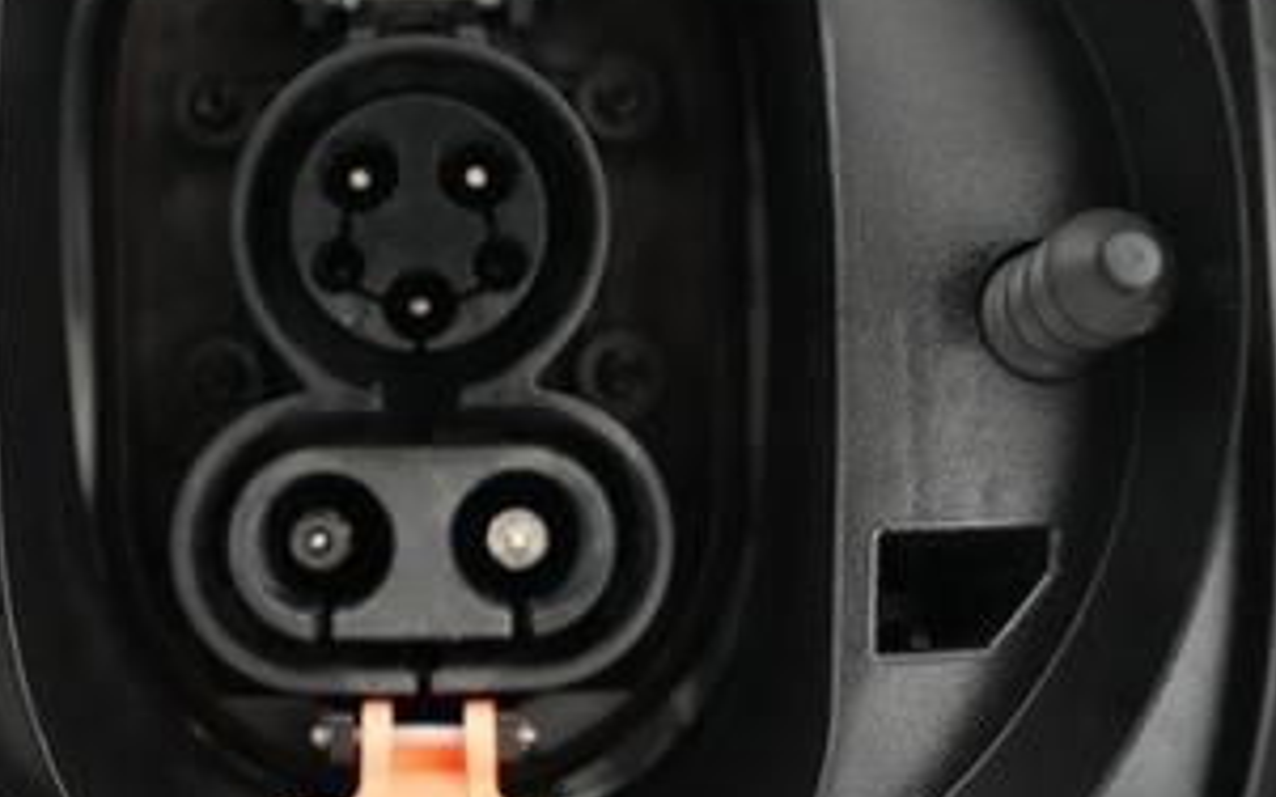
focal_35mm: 52
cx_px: 432
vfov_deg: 24.9
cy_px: 365
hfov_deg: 38.5
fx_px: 1808
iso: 12800
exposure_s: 1/160
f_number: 2.8
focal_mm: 24
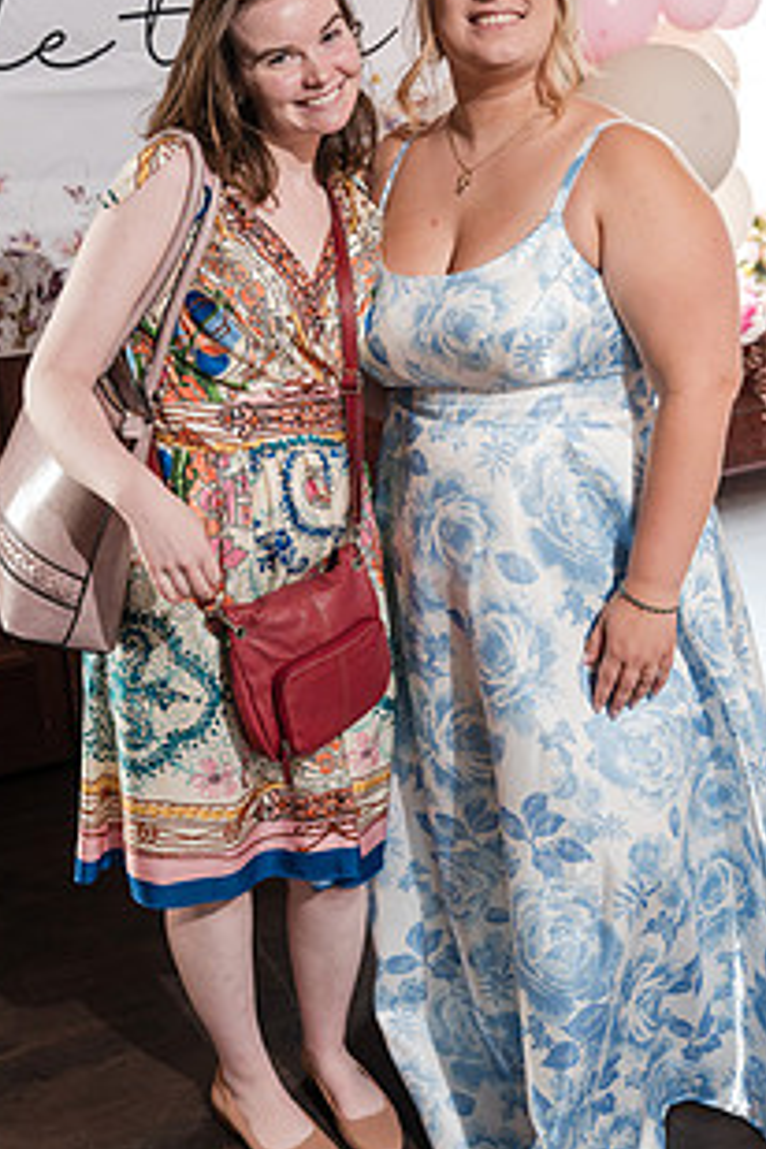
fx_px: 1628
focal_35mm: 51
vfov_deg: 38.6
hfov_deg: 26.5
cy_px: 420
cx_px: 383
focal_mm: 35
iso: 3200
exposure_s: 1/250
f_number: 4
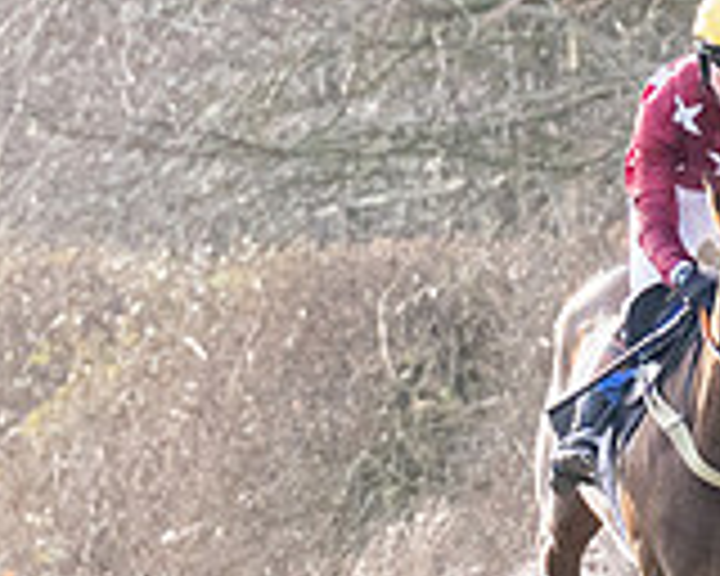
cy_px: 451
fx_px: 34436
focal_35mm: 1616
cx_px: 300
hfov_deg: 1.2
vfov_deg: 1.0
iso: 800
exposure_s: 1/1600
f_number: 5
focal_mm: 190
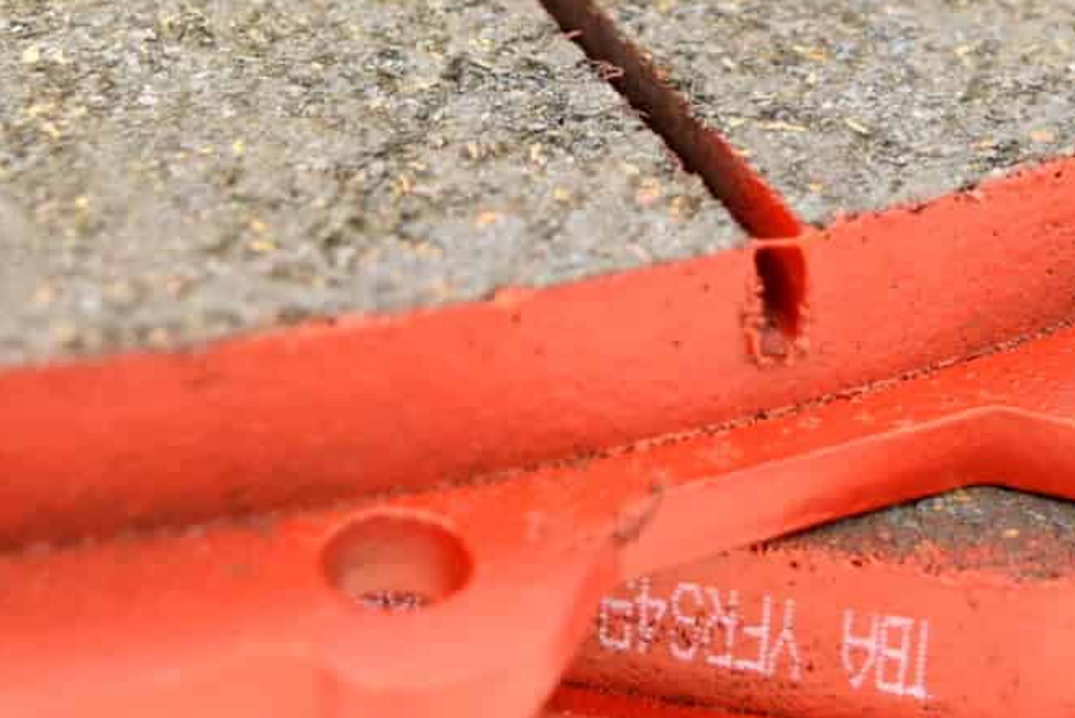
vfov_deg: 10.8
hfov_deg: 16.2
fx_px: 3781
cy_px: 8
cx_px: 549
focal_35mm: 127
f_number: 4.2
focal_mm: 27
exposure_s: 1/80
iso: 400
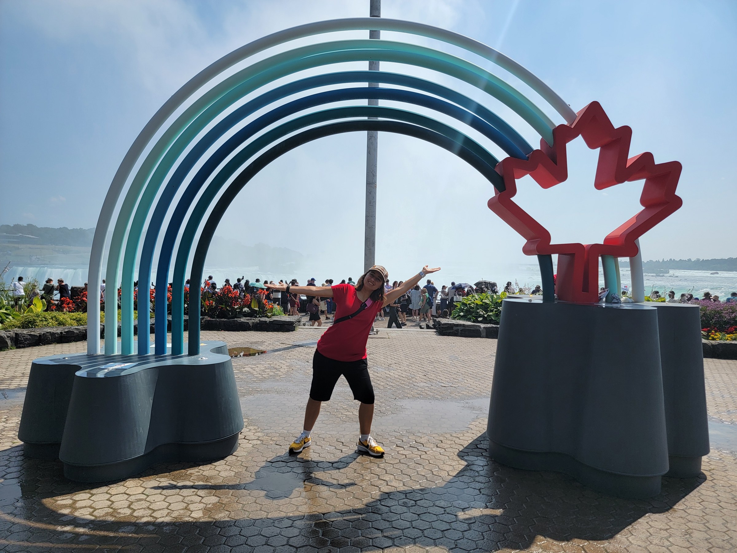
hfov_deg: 71.6
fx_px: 511
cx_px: 368
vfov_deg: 56.8
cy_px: 276
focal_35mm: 24
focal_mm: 6.7
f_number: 1.8
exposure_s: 1/1946
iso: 16
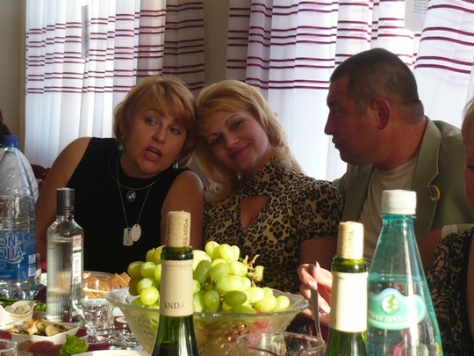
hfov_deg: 27.8
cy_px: 178
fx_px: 959
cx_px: 237
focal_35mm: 70
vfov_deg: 21.0
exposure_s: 1/40
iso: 100
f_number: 3
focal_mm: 7.2
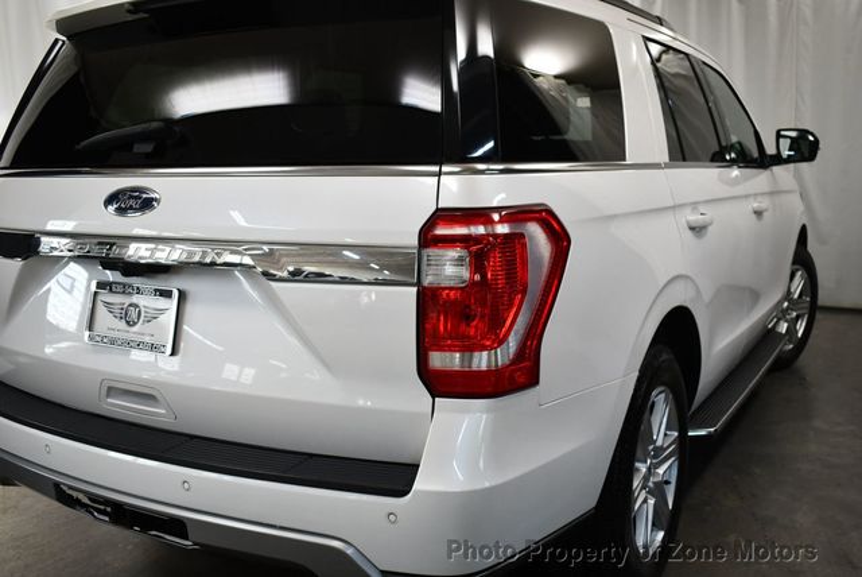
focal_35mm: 36
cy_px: 288
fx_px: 863
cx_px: 431
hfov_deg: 53.1
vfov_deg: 36.9
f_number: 3.5
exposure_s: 1/250
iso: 640
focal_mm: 18
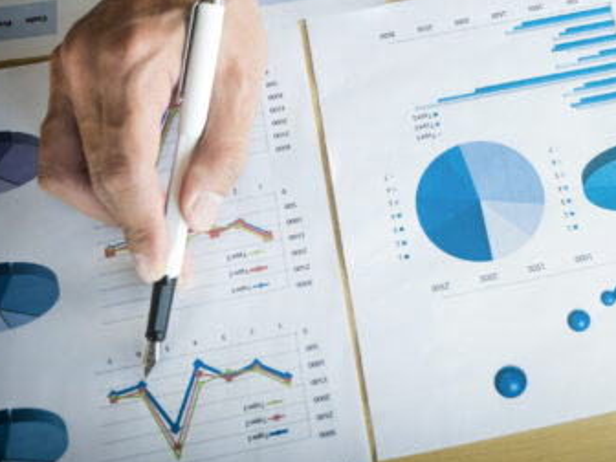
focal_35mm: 68
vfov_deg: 21.4
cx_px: 518
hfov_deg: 27.8
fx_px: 1210
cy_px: 104
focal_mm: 25.4
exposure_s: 1/160
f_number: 3.6
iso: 640
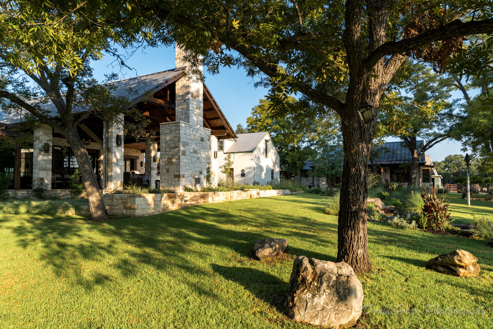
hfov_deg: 73.7
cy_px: 164
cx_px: 246
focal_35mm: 24
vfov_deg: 53.2
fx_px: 329
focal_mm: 24
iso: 100
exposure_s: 1/60
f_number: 8
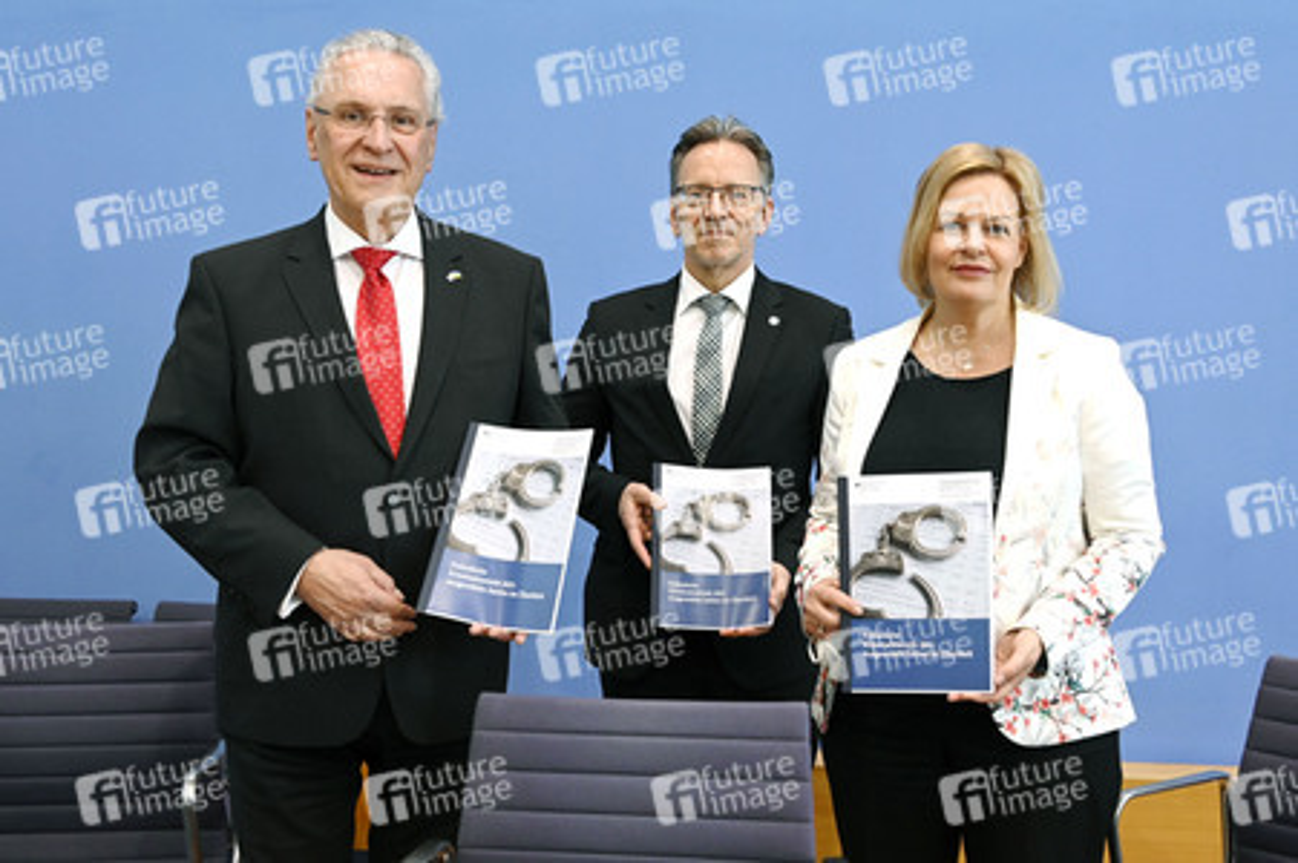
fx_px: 1261
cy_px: 432
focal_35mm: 35
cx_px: 649
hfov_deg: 54.5
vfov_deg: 37.8
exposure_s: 1/500
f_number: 6.3
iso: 4000
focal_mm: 35
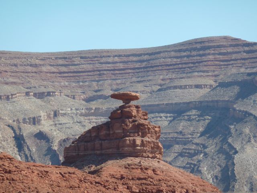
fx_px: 2227
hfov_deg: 6.6
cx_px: 128
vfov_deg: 5.0
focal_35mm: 300
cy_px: 96
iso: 80
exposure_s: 1/250
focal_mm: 49.2
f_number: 4.9
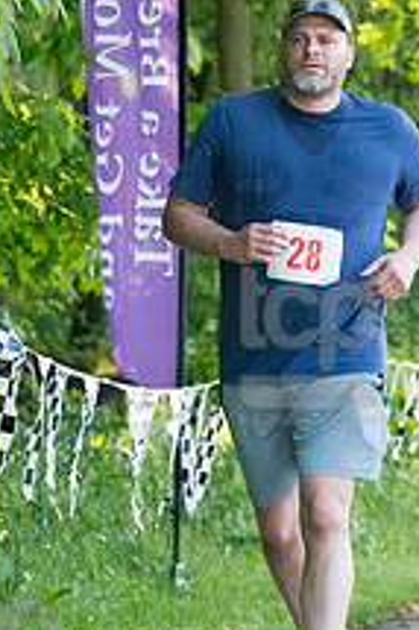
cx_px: 309
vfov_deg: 4.1
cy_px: 346
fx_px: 8795
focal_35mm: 503
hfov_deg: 2.7
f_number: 5.6
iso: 4000
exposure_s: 1/1600
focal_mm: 160
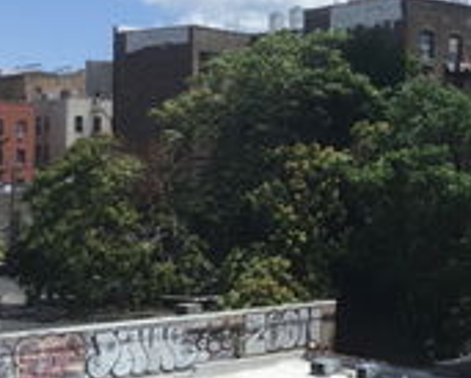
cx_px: 570
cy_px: 127
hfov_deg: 20.9
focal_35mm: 85
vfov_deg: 18.0
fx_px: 1186
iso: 25
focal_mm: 3.3
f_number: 2.4
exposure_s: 1/1253
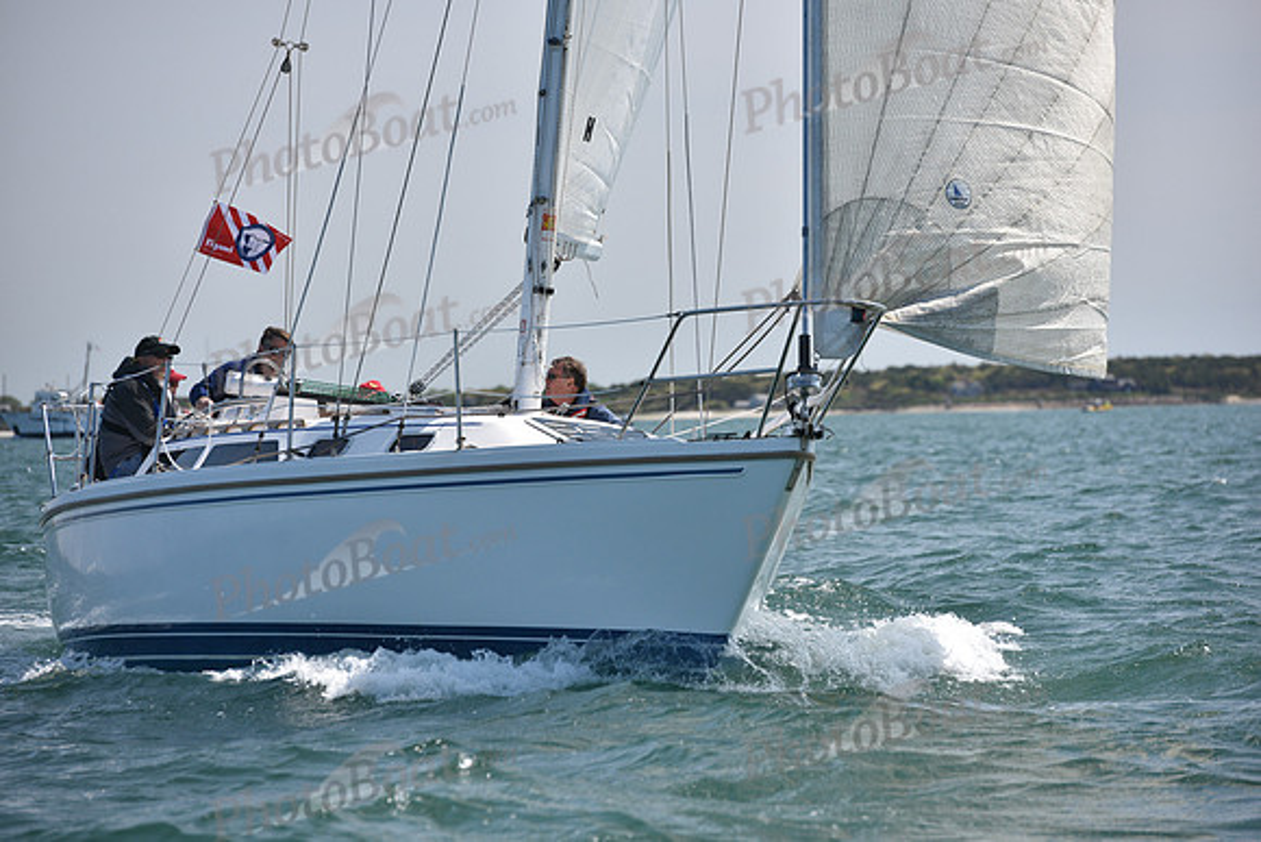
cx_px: 630
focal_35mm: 190
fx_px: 6657
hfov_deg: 10.8
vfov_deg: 7.2
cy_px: 421
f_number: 5.6
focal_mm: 190
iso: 320
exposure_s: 1/800
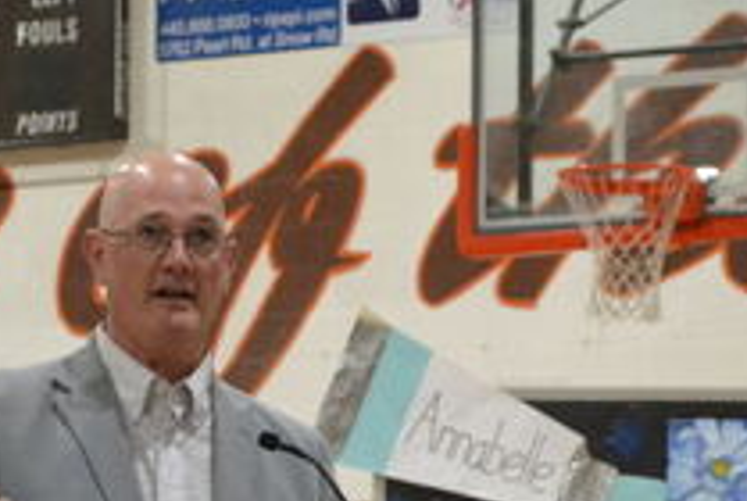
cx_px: 213
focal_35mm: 242
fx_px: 5038
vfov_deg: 5.7
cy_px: 558
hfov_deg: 8.5
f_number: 5.6
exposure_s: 1/160
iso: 3200
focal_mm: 55
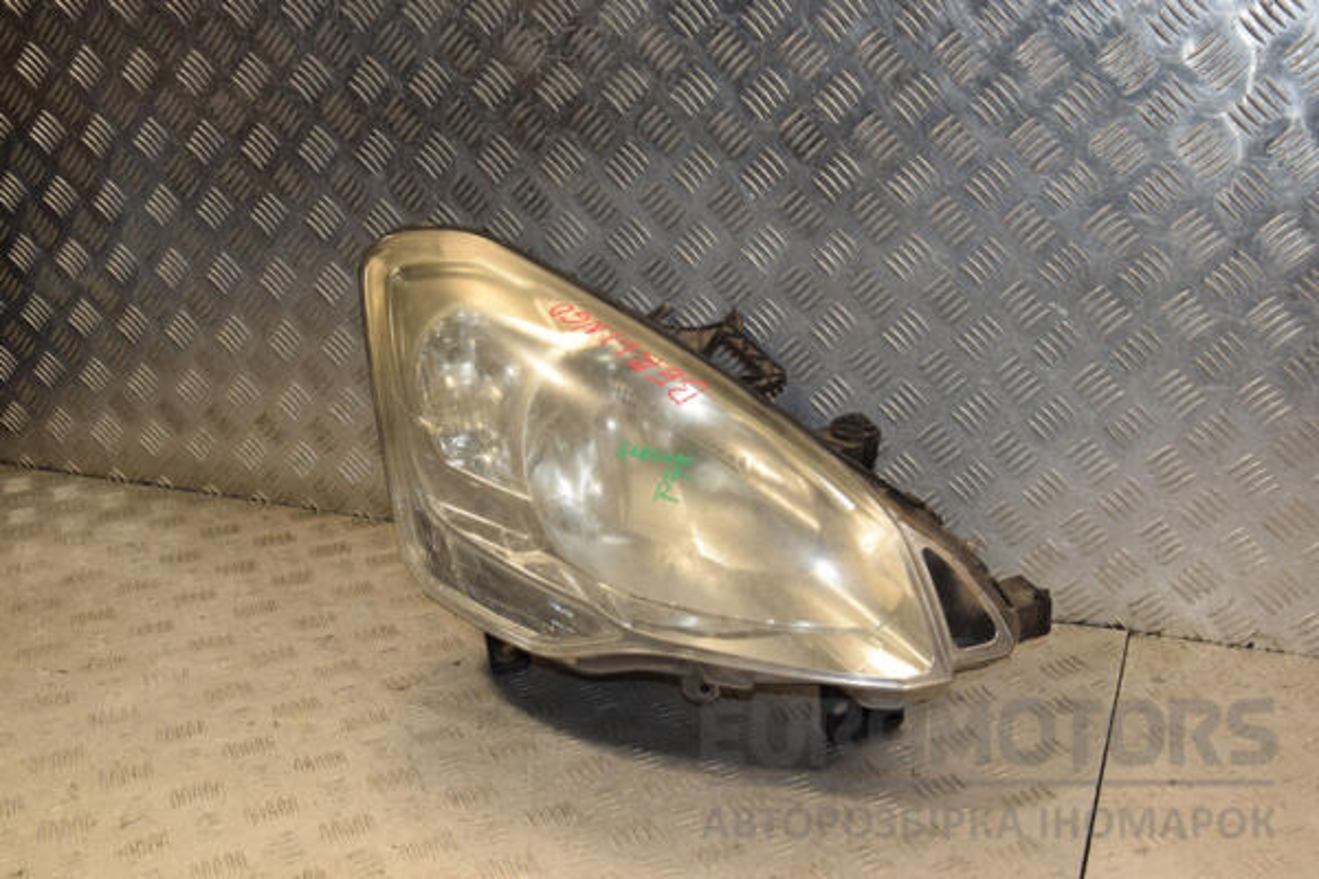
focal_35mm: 42
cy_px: 440
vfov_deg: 31.9
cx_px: 660
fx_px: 1539
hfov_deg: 46.4
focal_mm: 28
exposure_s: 1/200
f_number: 9
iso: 800
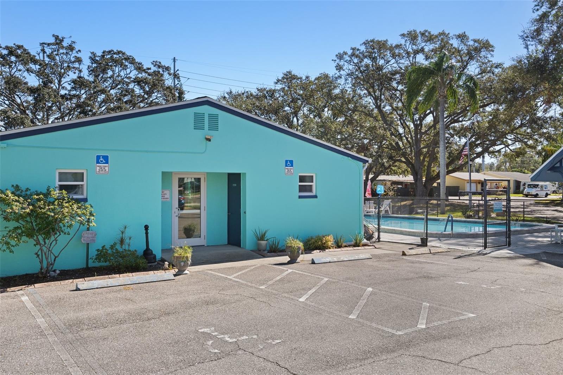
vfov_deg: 43.6
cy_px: 188
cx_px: 282
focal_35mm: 30
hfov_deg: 61.9
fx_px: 469
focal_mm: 30
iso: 320
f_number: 8
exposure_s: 1/125
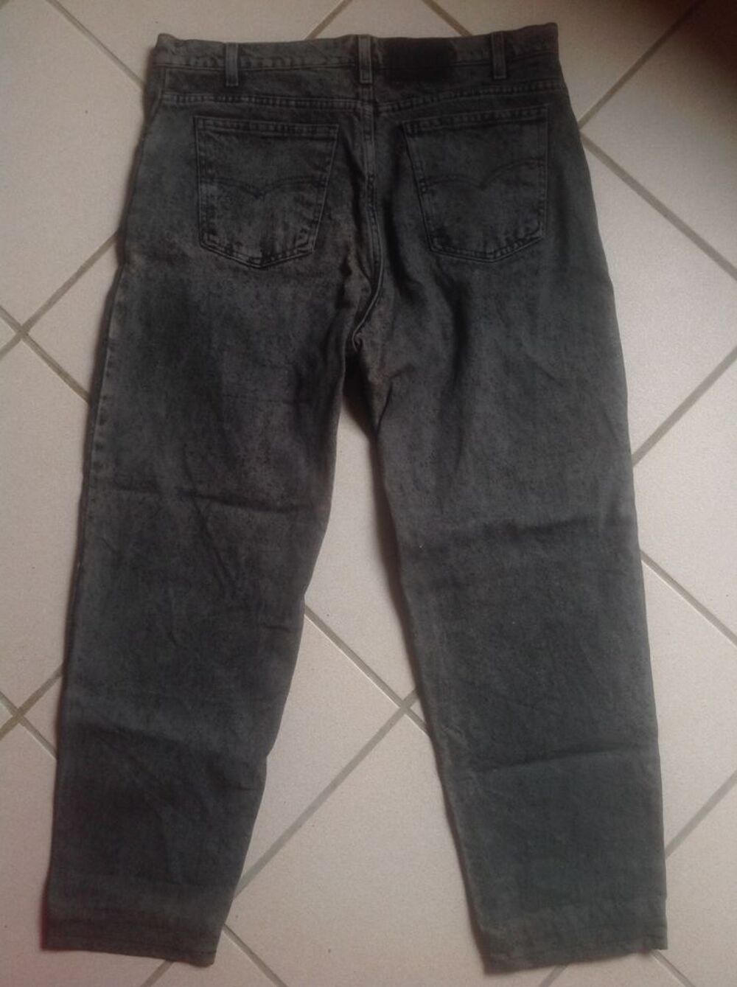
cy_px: 494
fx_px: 996
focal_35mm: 35
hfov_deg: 40.6
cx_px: 368
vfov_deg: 52.7
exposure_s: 1/30
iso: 50
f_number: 2.4
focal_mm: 4.28
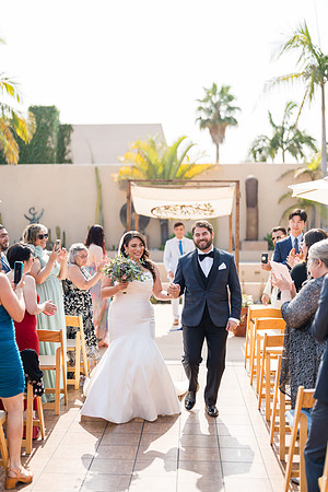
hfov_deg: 27.0
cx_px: 164
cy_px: 246
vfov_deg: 39.6
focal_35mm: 50
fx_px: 683
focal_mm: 50
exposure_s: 1/3200
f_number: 1.2
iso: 50
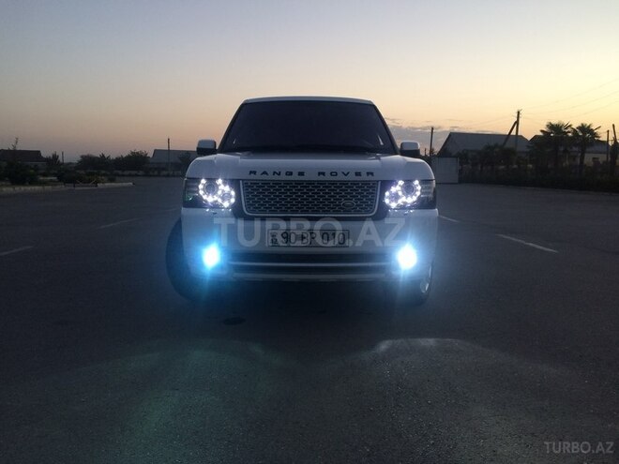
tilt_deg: -5.6
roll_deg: +0.5
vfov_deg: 48.2
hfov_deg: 61.7
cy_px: 232
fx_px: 519
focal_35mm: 29
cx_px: 310
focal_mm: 4.15
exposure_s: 1/33
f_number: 2.2
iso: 50
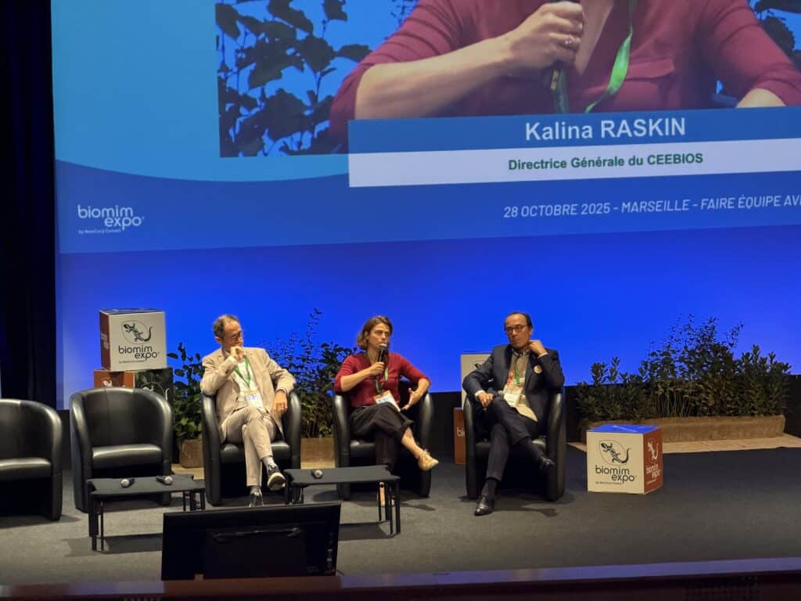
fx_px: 2314
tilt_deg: -4.2
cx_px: 400
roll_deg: +1.9
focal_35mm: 100
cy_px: 300
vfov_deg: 14.8
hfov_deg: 19.6
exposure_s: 1/50
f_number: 2.8
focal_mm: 16.89
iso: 500
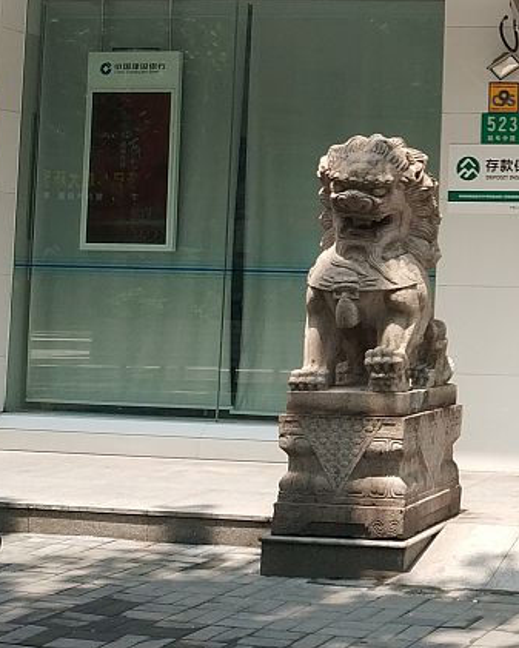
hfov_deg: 16.2
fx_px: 1708
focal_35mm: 89
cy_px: 197
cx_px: 718
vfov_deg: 21.4
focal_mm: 4.5
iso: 100
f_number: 2
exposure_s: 1/580
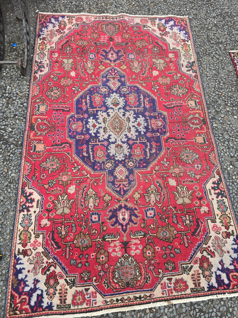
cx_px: 119
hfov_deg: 58.9
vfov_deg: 73.9
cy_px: 159
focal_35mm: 23
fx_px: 211
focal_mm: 6.3
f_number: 1.7
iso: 50
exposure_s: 1/180
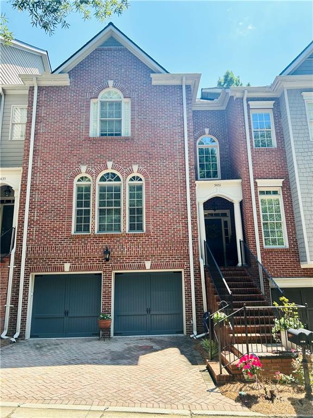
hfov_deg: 53.1
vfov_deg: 67.3
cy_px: 209
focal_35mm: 26
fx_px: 313
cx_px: 156
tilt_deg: +14.3
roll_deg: +0.9
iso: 50
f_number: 1.5
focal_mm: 5.7
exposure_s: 1/808
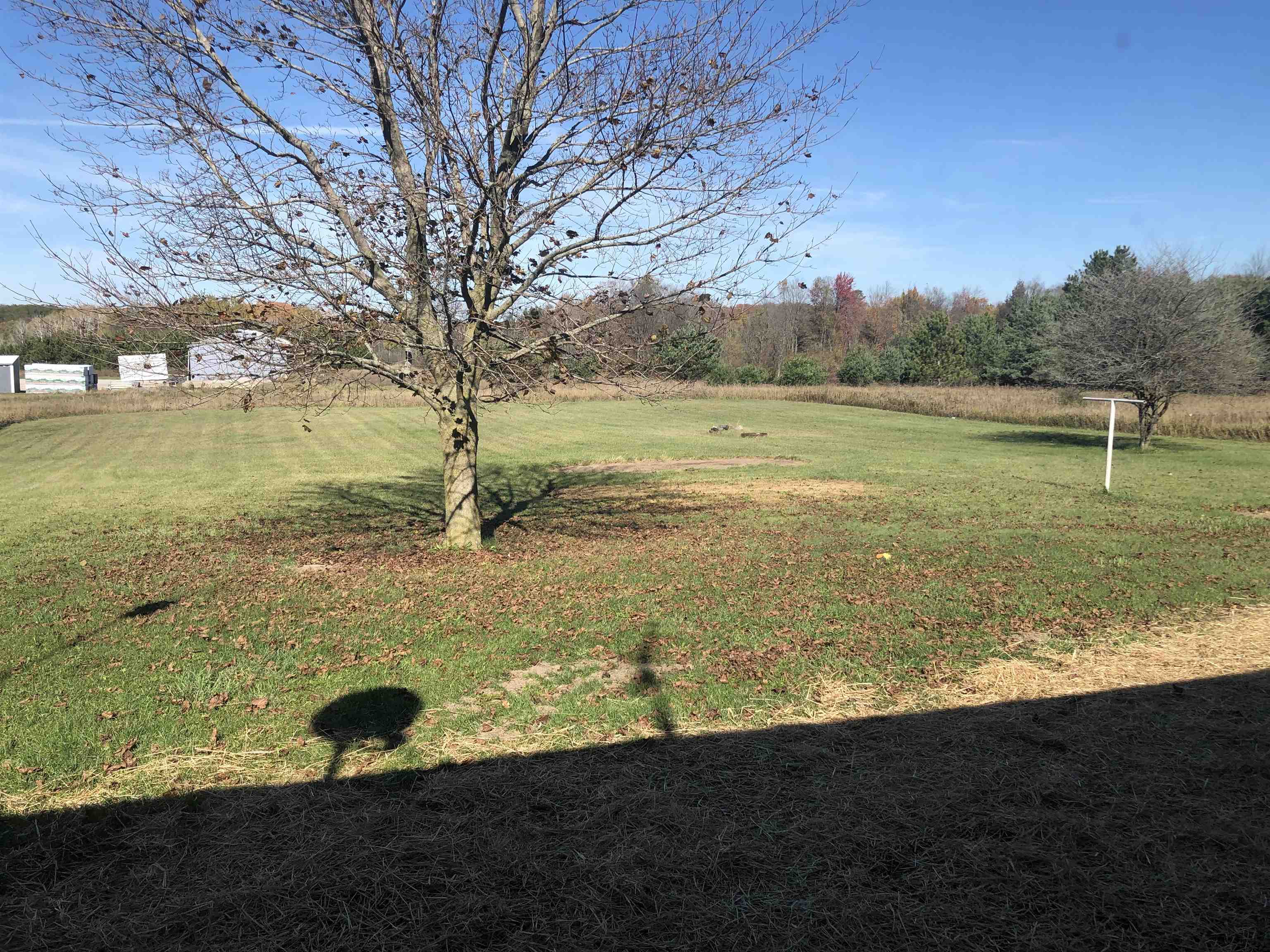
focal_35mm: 28
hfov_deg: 63.4
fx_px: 1027
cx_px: 635
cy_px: 476
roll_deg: -0.4
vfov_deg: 49.7
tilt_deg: -6.6
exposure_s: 1/1215
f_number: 1.8
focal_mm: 3.99
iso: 20
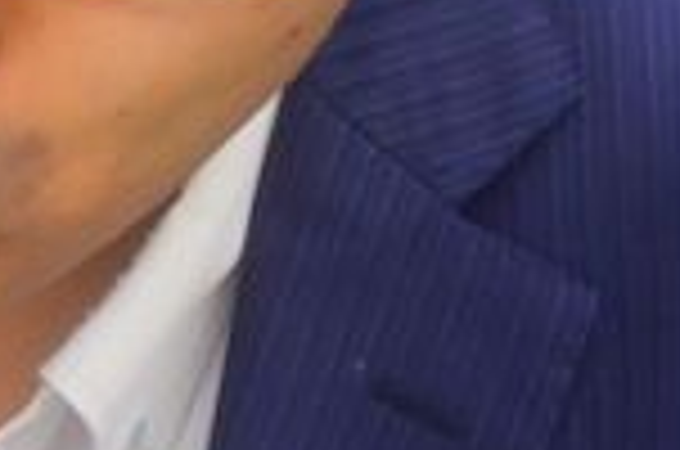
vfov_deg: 5.3
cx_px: -63
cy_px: 200
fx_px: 4901
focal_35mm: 260
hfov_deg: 7.9
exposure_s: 1/250
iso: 400
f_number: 1.8
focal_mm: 18.5
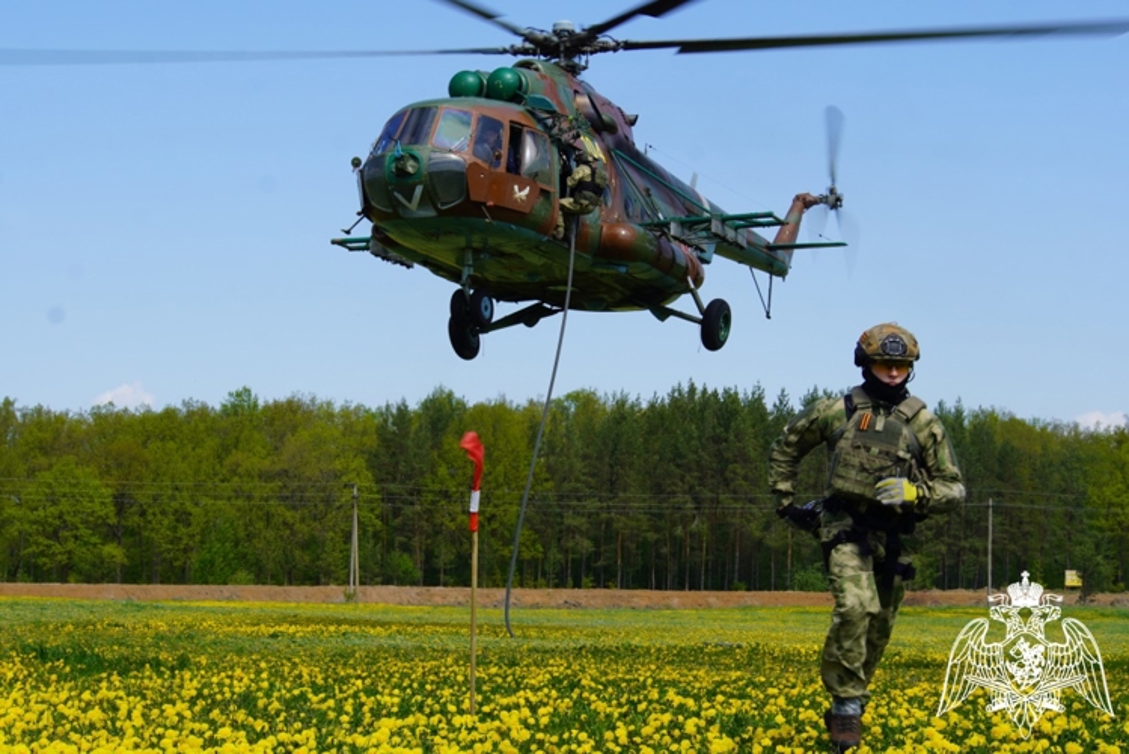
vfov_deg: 18.9
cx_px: 564
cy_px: 377
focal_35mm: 72
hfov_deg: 28.1
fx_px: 2259
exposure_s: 1/160
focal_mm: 48
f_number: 10
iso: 100
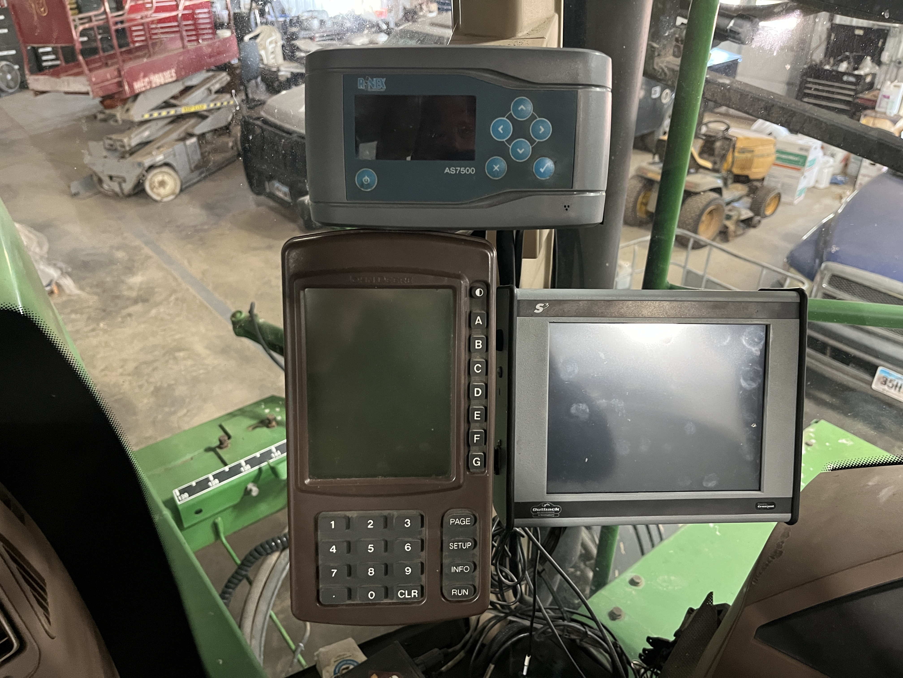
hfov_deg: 67.3
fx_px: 678
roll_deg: -0.2
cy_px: 339
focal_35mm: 26
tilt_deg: -30.6
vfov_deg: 53.1
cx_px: 452
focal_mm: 5.1
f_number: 1.6
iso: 500
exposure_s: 1/30
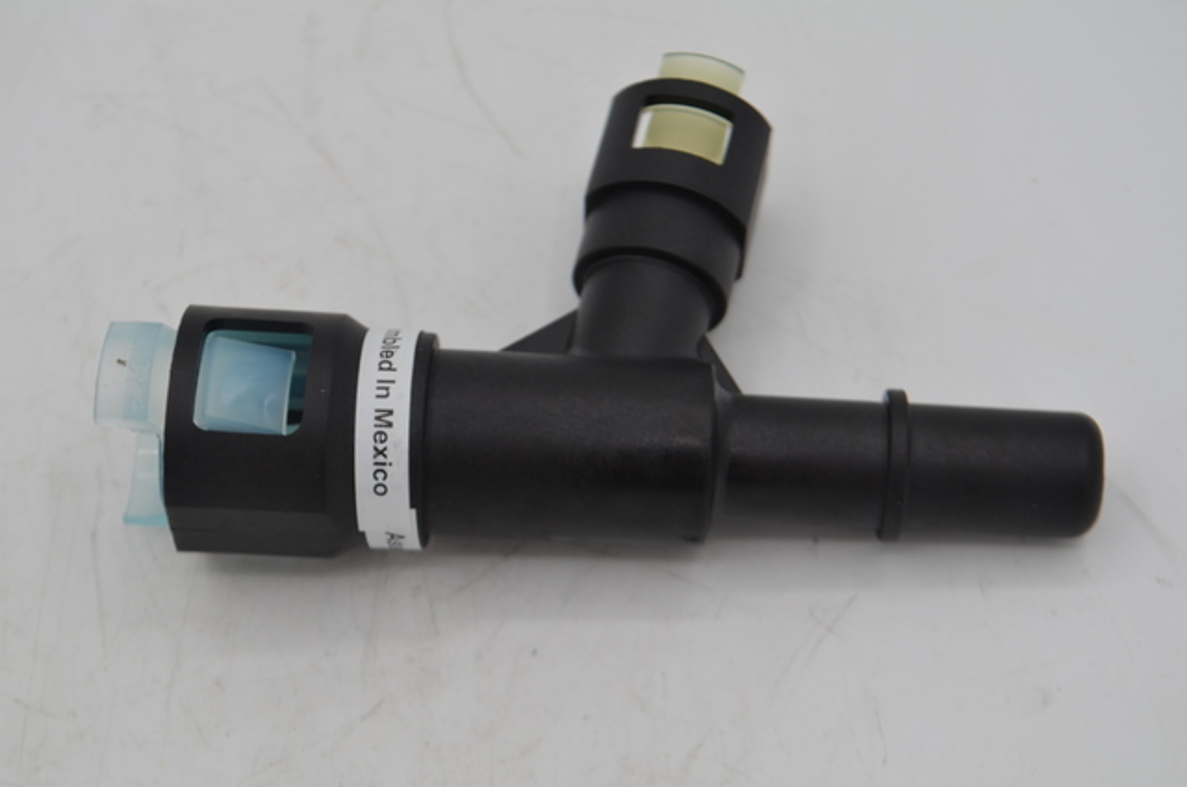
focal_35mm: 82
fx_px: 2715
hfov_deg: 24.7
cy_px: 394
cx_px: 594
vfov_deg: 16.5
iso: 100
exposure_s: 1/100
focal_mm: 55
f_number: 8
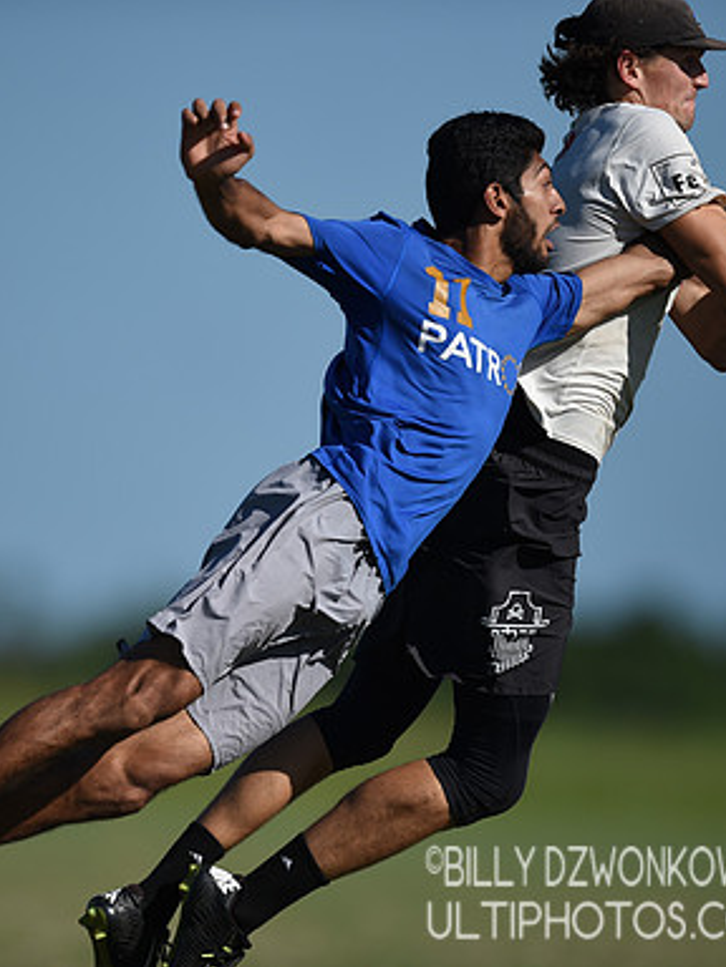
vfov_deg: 3.4
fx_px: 16247
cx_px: 265
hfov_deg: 2.6
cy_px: 484
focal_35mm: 581
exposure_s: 1/8000
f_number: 2.8
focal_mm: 400
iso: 200
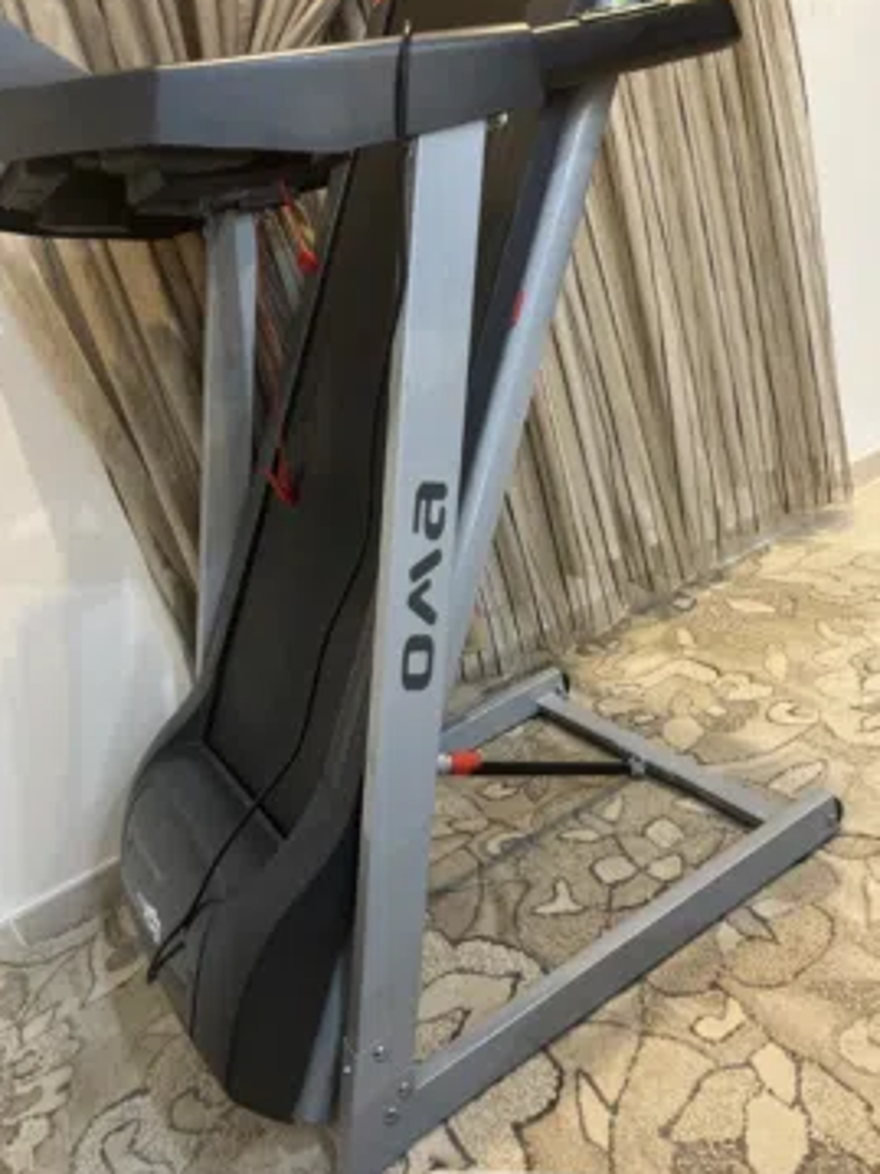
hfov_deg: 48.1
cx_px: 481
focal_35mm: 29
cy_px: 579
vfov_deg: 61.7
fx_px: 984
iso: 400
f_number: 1.5
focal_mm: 5.7
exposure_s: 1/50
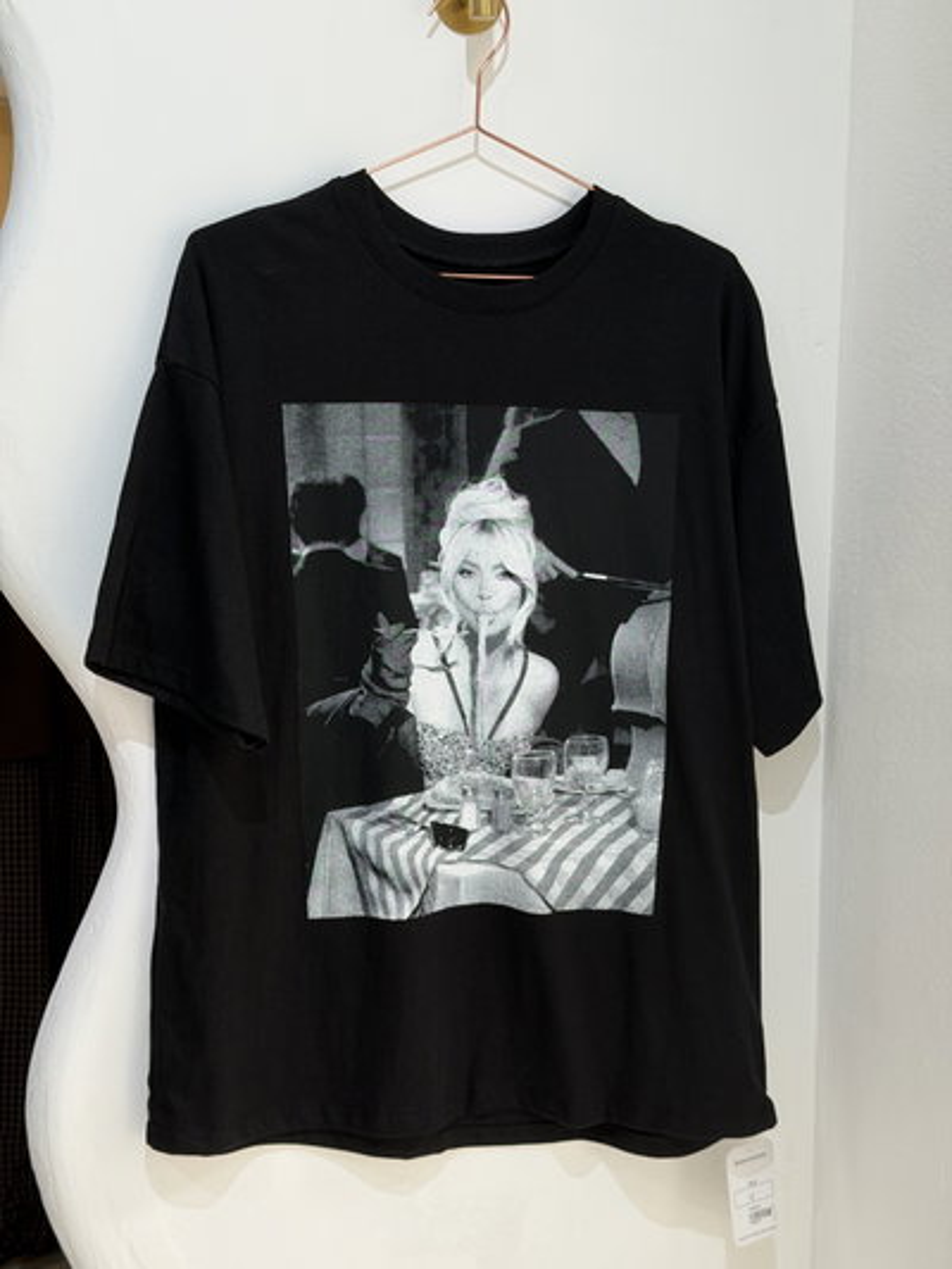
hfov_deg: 30.3
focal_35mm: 48
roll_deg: -0.4
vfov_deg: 39.6
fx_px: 1759
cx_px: 476
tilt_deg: -8.5
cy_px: 634
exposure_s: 1/121
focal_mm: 6.76
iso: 80
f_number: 1.78
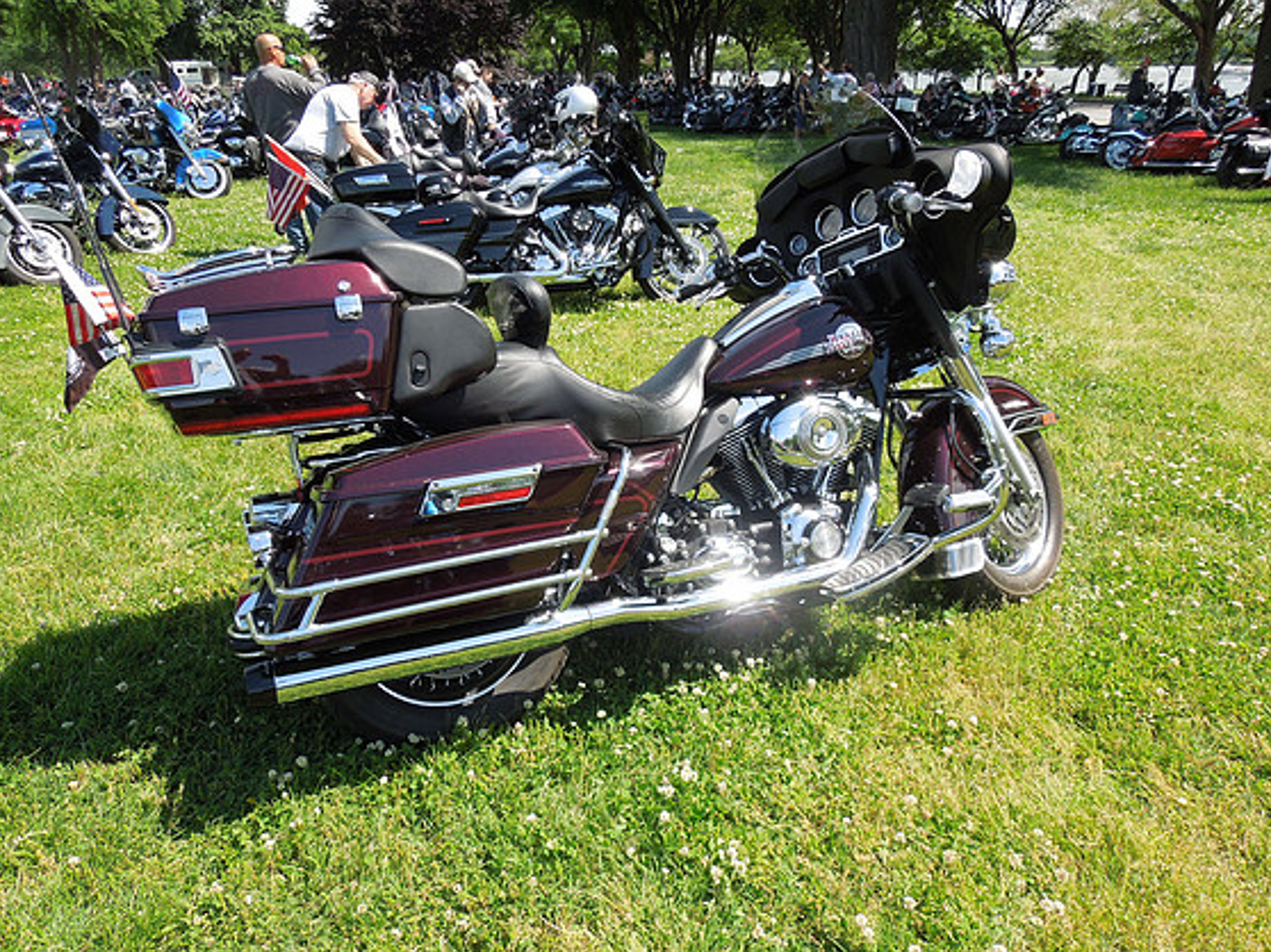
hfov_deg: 67.3
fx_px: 954
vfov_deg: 53.0
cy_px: 461
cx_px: 636
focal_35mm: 26
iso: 100
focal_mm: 4.5
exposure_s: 1/500
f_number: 3.3
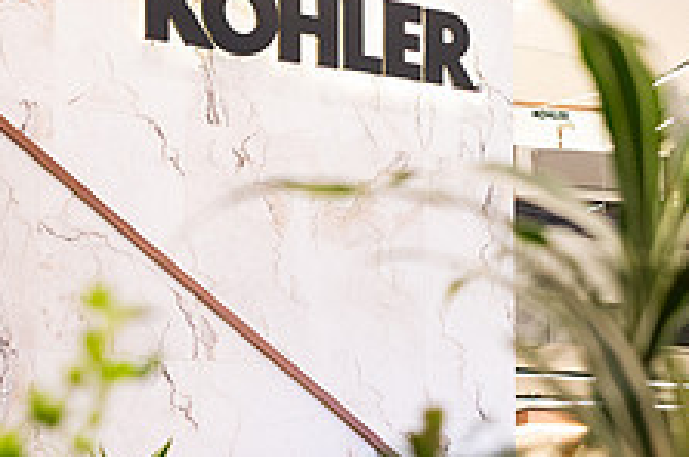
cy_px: 436
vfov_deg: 13.0
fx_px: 1988
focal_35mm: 104
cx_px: 371
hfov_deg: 19.7
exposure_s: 1/200
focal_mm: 35
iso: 1600
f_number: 2.8
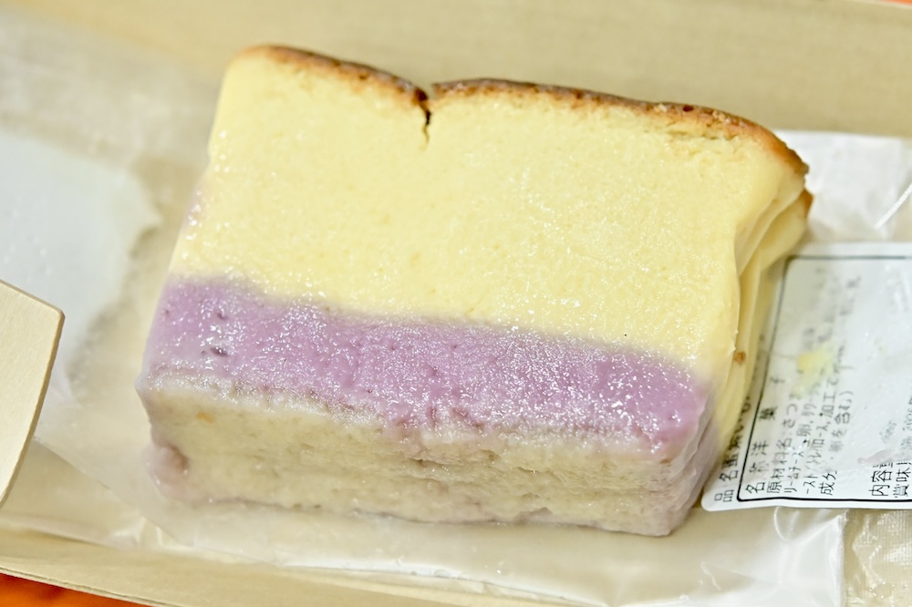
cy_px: 304
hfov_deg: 22.6
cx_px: 456
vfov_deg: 15.2
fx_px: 2279
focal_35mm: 90
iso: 4000
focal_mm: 60
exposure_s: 1/125
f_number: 5
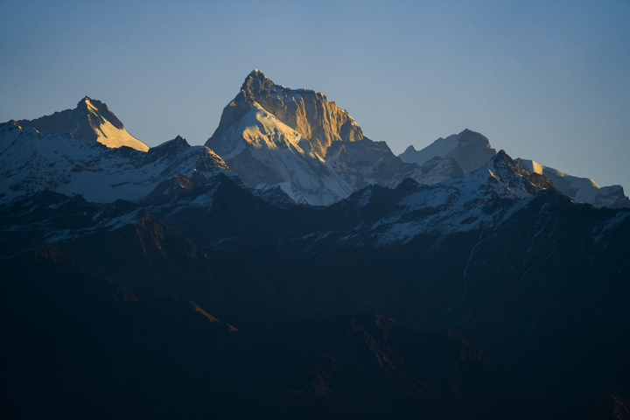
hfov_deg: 3.4
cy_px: 210
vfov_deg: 2.3
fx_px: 10499
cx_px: 315
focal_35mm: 600
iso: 200
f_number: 6.3
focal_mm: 600
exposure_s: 1/640
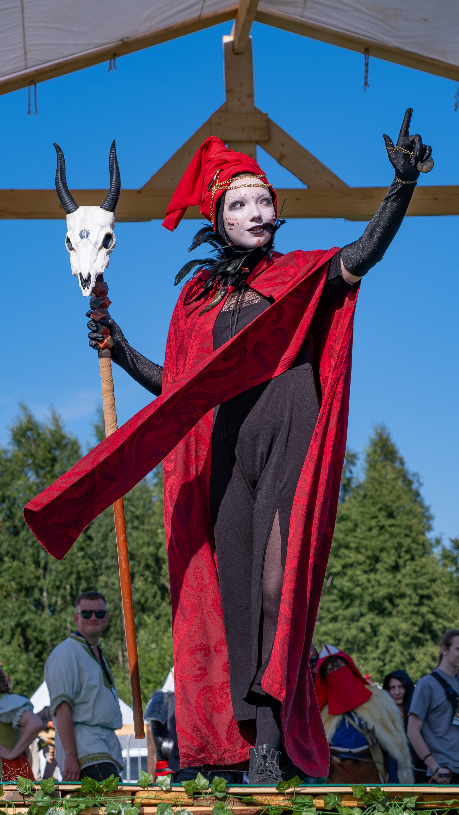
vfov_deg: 21.8
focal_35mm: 98
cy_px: 409
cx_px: 289
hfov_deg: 12.3
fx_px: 2120
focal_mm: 41.4
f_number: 4
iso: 160
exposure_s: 1/1600
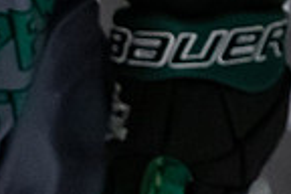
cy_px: -192
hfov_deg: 1.2
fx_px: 13846
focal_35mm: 1713
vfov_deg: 0.8
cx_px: -282
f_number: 3.5
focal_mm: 190
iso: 2500
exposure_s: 1/800
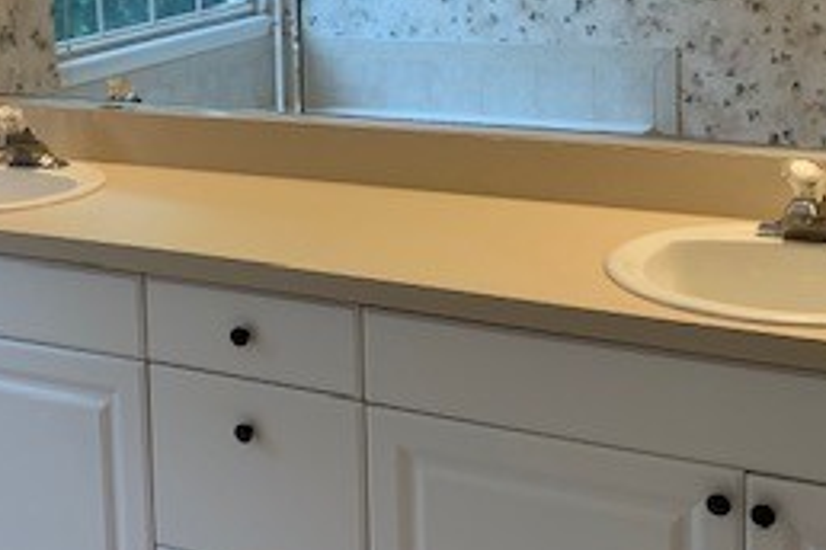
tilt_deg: -10.3
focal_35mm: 67
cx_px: 182
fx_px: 1537
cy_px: 138
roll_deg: +2.5
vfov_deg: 20.2
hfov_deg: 29.5
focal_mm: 4.25
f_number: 1.8
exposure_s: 1/120
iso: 80
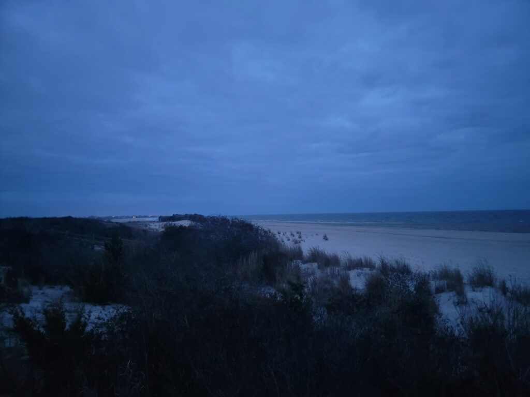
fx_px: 367
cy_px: 198
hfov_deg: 71.6
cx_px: 265
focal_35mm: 24
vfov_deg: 56.8
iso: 1250
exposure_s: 1/17
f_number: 1.8
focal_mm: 6.7
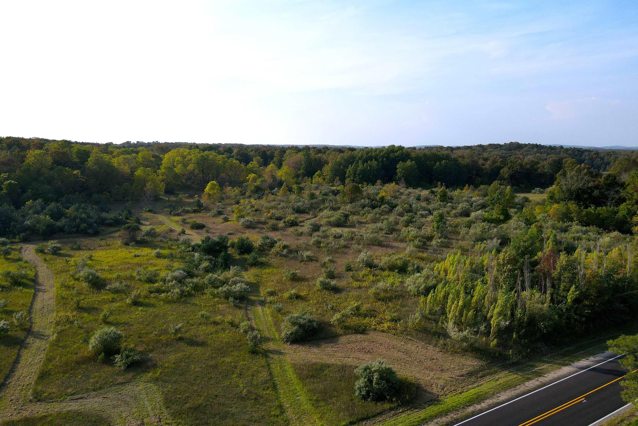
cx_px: 319
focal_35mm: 25
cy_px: 207
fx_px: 443
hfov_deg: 71.5
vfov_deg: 51.3
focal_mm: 4.5
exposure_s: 1/800
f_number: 2.8
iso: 100
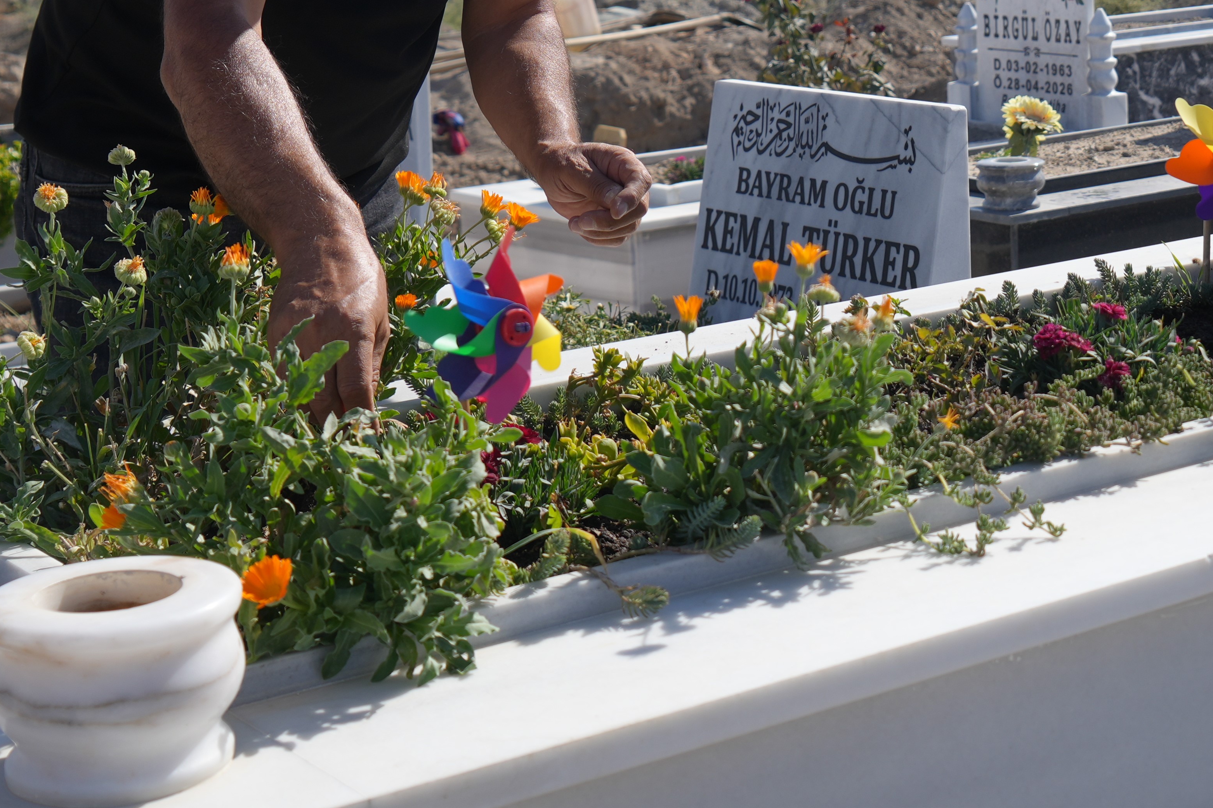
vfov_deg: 18.0
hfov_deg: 27.1
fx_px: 2493
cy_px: 16
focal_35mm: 74
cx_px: 852
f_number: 5
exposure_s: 1/800
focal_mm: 33
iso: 100
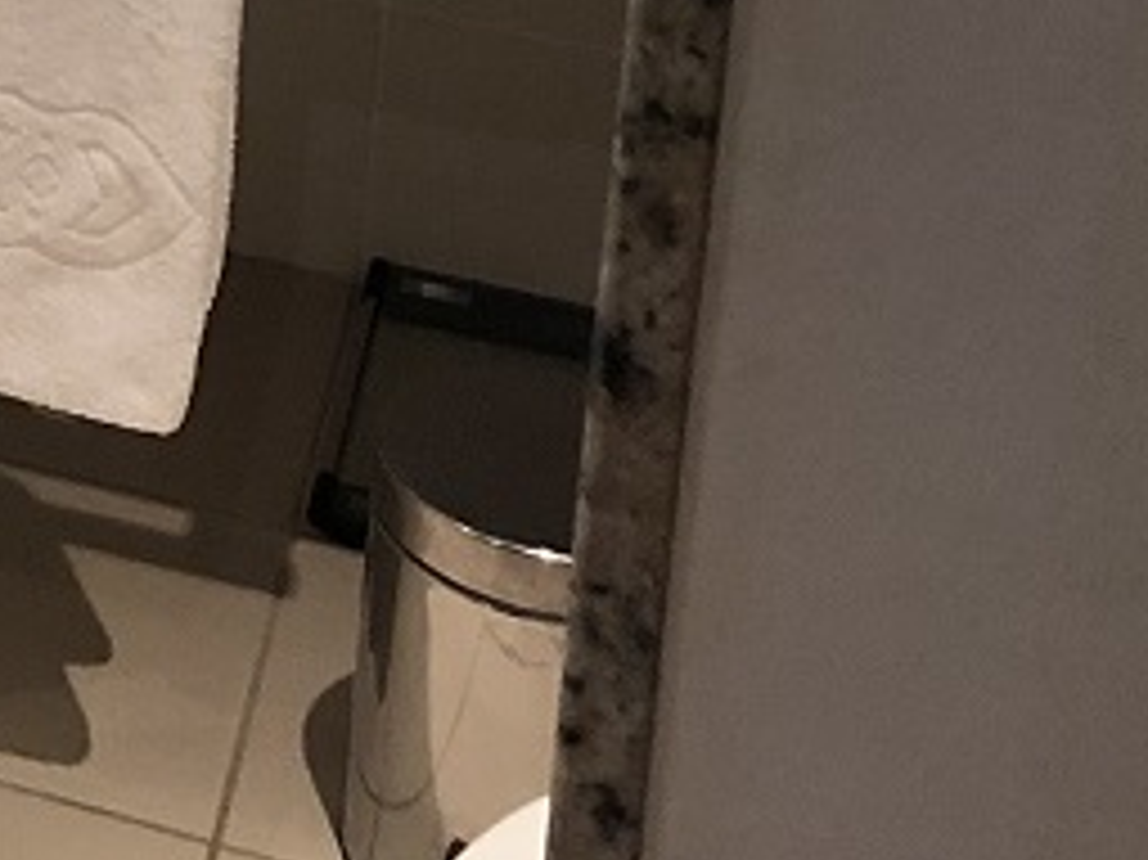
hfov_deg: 13.5
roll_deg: -1.0
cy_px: -1166
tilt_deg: -14.0
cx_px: -851
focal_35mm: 133
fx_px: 4409
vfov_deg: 9.9
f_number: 1.8
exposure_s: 1/17
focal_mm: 3.99
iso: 80
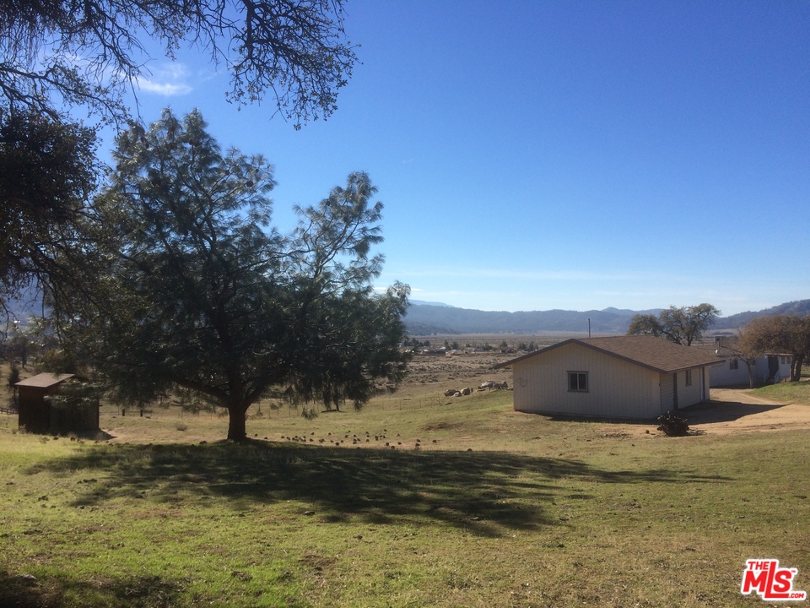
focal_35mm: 29
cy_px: 304
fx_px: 679
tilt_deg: -2.2
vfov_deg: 48.2
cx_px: 405
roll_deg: -0.3
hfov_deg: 61.7
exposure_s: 1/2415
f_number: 2.2
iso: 32
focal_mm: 4.15
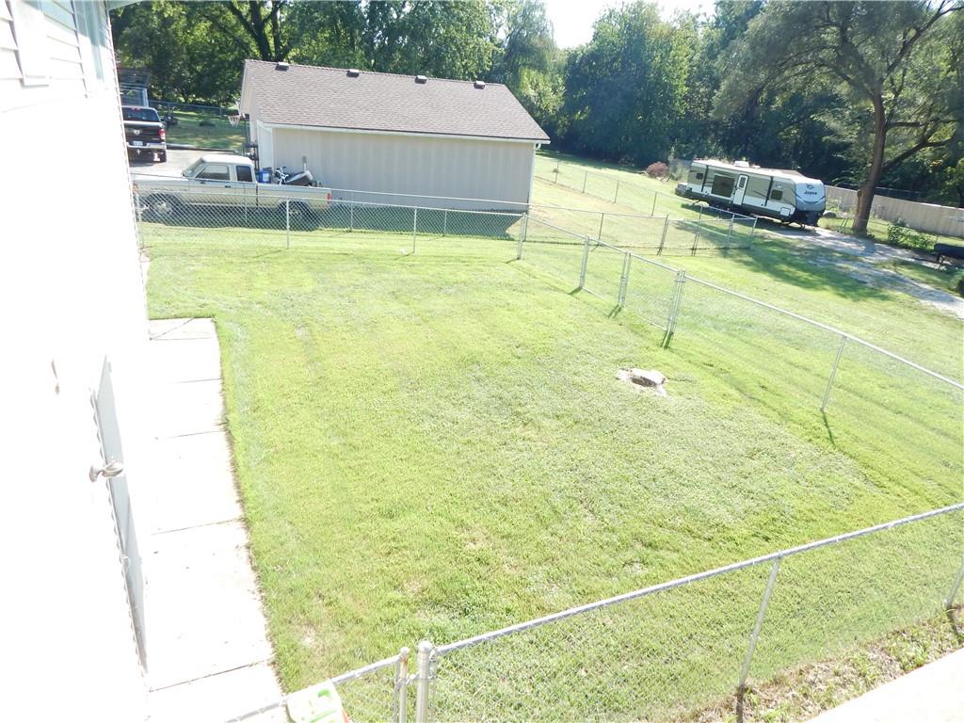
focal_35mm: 22
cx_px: 482
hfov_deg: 76.4
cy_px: 362
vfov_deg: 61.1
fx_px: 613
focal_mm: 4
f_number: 3
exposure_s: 1/400
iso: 125
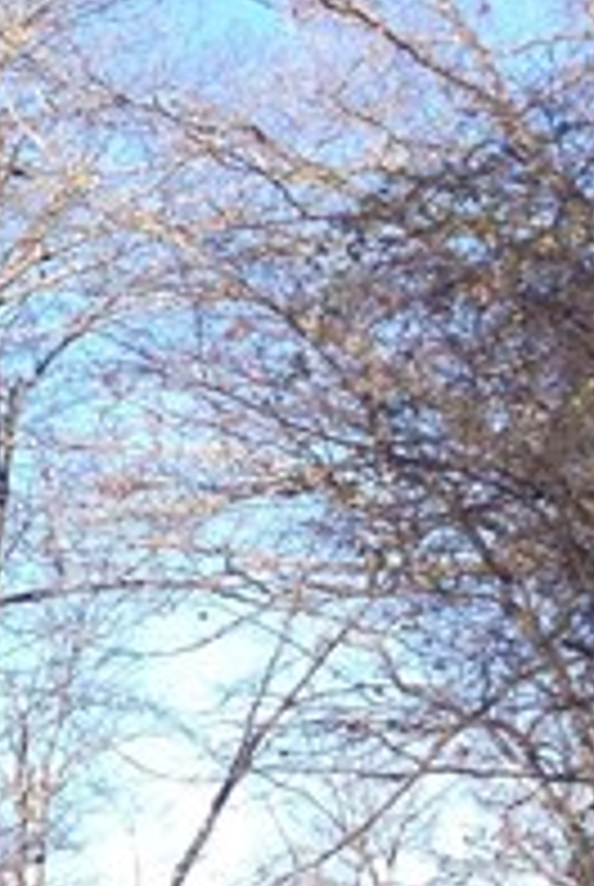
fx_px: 4390
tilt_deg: +11.9
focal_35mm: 178
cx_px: -1652
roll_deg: +4.2
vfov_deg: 11.5
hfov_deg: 6.5
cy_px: 607
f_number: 2.4
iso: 50
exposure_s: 1/531
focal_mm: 4.12
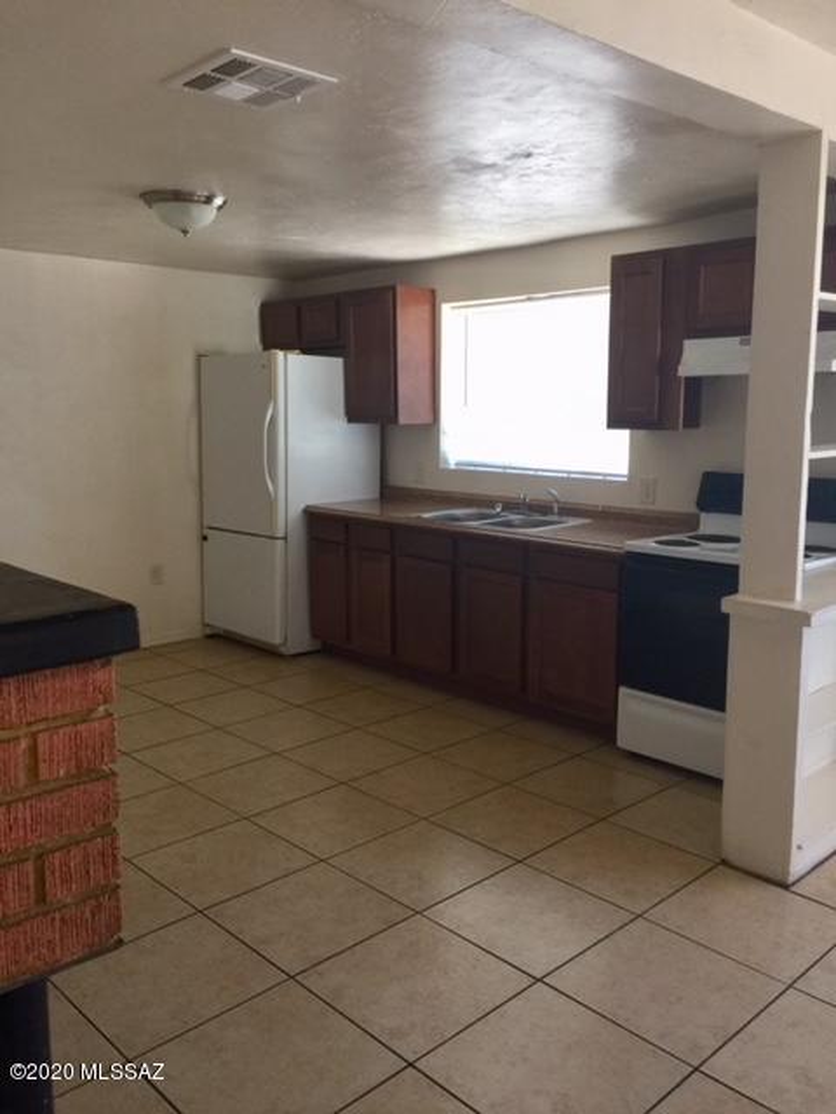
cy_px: 557
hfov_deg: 48.2
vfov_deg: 61.7
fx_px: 934
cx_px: 418
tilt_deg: -9.0
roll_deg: +0.3
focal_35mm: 29
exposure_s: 1/30
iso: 50
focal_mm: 4.15
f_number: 2.2
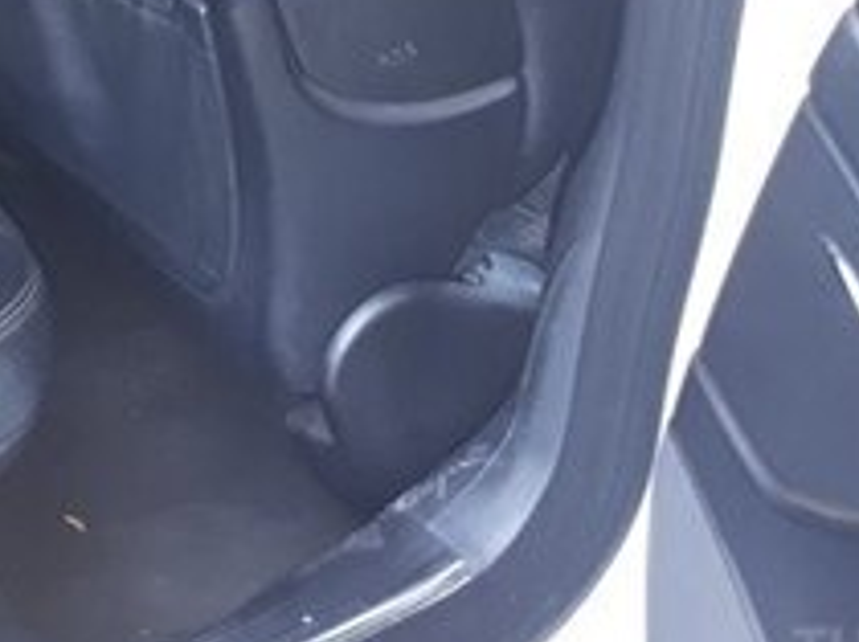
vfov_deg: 16.0
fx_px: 2107
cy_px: -288
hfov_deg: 21.1
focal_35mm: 85
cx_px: -229
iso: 200
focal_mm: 3.6
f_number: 1.9
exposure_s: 1/33
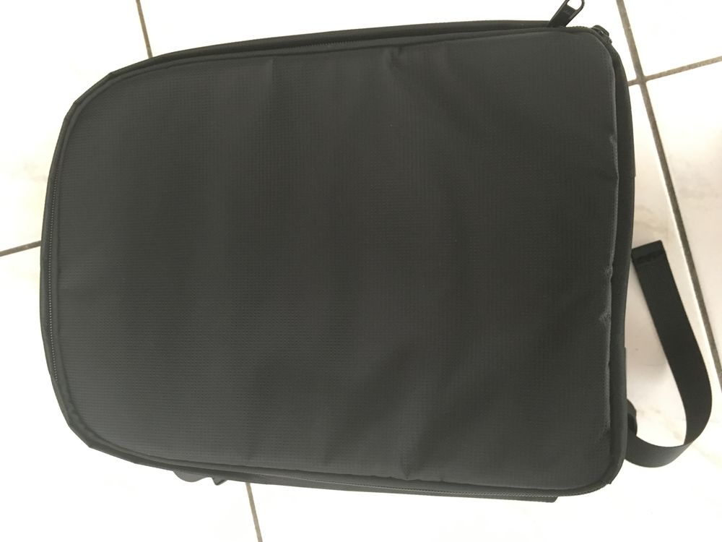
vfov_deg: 48.2
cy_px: 271
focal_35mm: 29
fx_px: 605
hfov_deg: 61.7
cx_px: 361
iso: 200
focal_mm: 4.15
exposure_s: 1/33
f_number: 2.2
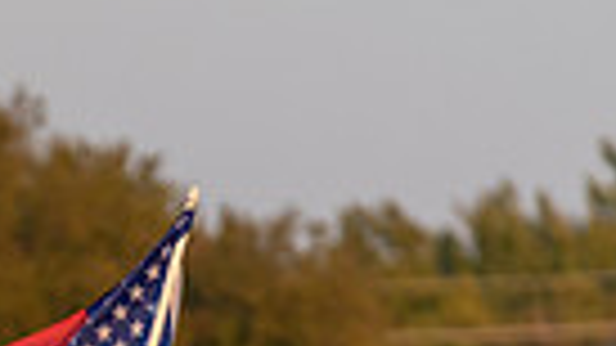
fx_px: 17784
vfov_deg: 1.1
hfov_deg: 2.0
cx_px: -693
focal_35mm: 1089
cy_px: 819
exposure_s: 1/1600
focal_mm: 200
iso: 320
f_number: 2.8
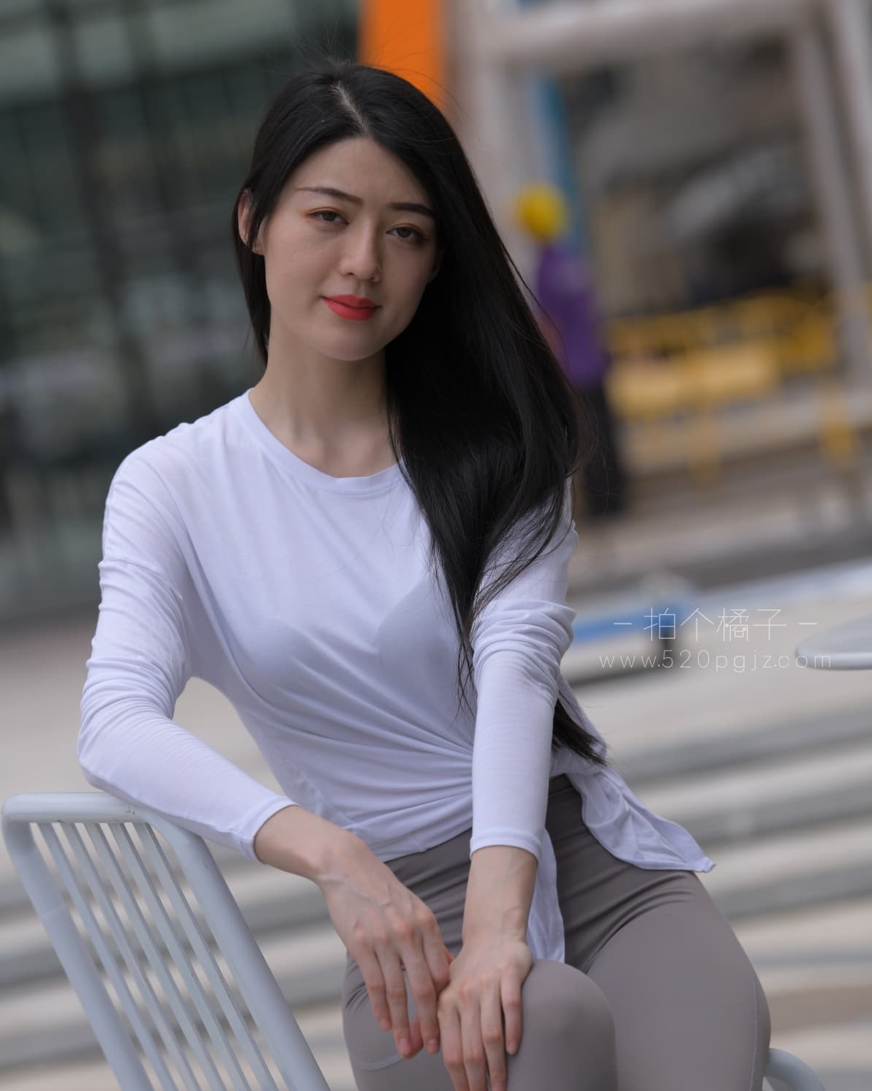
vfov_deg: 12.6
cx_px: 438
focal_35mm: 153
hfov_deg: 10.1
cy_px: 603
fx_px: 4938
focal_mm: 135
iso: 100
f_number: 4
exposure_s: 1/1000
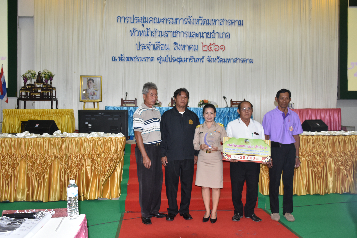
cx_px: 178
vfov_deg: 40.0
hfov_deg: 57.2
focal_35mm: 33
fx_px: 327
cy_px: 119
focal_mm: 22
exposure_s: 1/60
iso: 800
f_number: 5
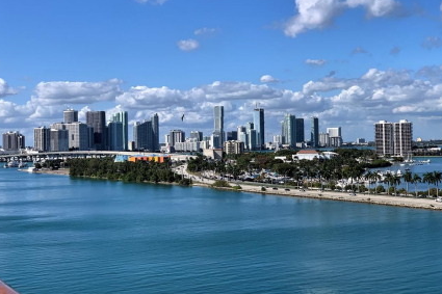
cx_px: 219
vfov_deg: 24.2
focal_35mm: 56
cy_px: 133
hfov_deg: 35.7
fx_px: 687
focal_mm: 6
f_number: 2.4
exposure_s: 1/1497
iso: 16
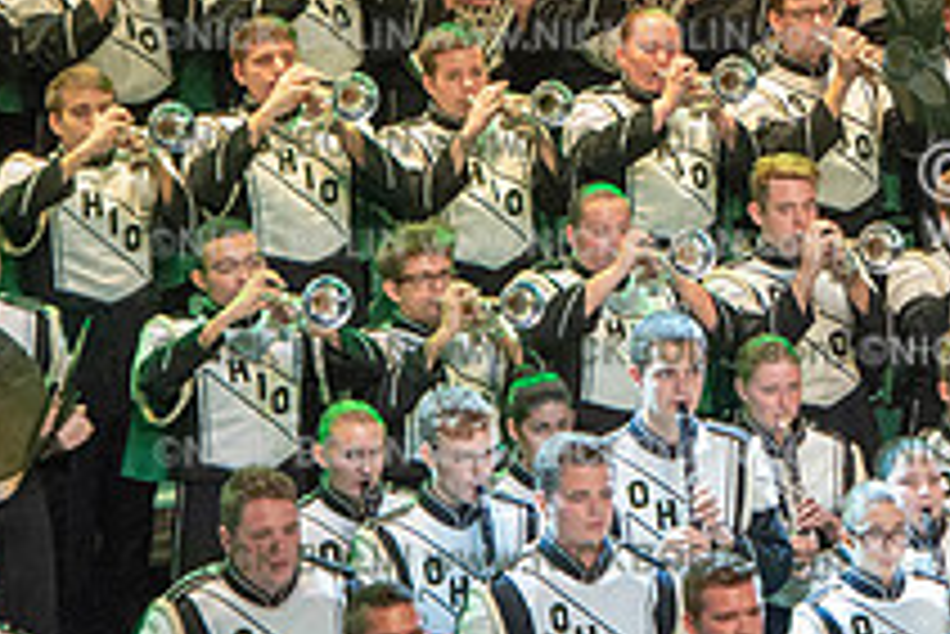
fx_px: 10140
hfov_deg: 5.3
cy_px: 36
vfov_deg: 3.6
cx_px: 1202
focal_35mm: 384
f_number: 2.8
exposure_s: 1/2000
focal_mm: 140
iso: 8000
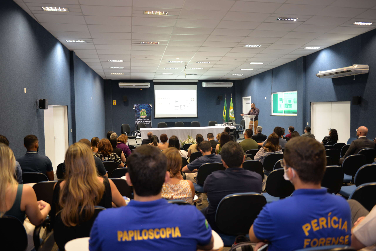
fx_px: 303
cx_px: 188
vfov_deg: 45.0
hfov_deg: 63.6
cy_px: 126
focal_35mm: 29
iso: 640
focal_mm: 29
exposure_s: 1/20
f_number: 2.8
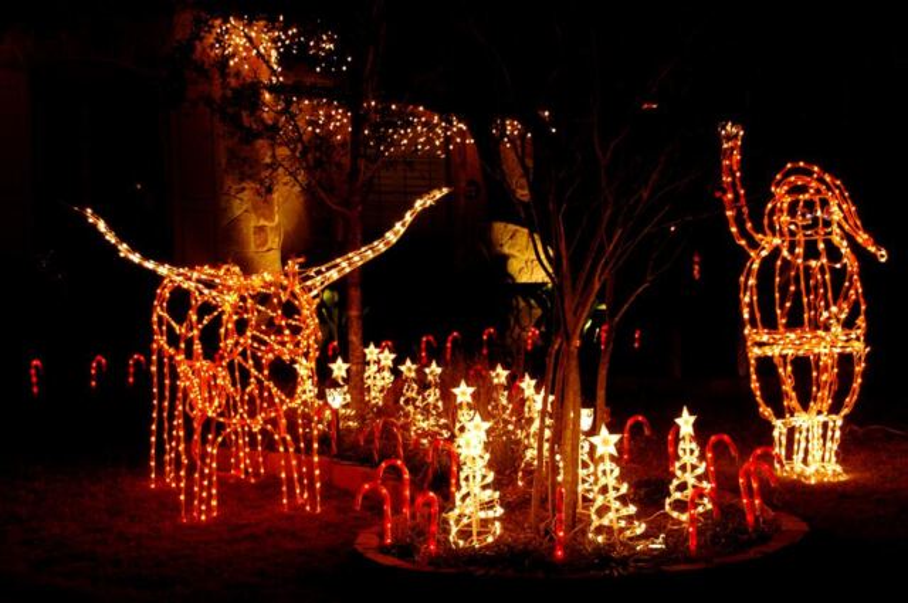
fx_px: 1814
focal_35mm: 72
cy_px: 302
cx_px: 454
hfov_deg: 28.1
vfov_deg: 18.9
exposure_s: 1/3
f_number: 5.6
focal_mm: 48
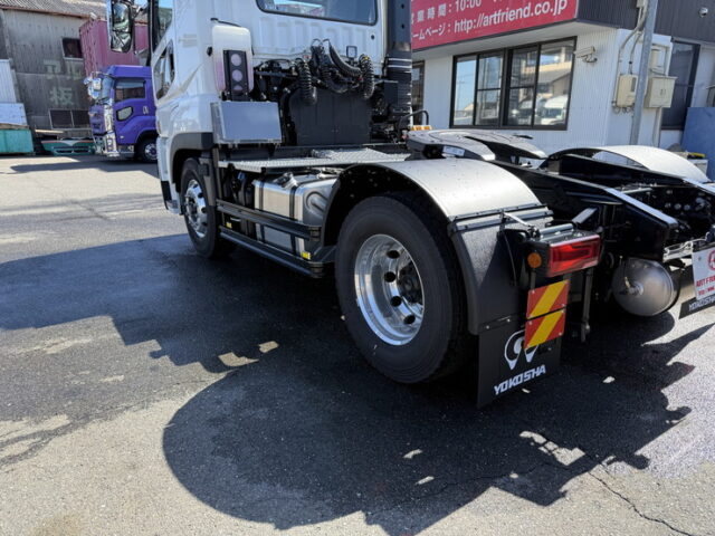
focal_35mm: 24
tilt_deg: -15.4
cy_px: 268
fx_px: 496
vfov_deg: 56.8
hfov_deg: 71.6
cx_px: 358
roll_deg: -0.3
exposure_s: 1/1139
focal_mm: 6.76
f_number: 1.78
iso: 100
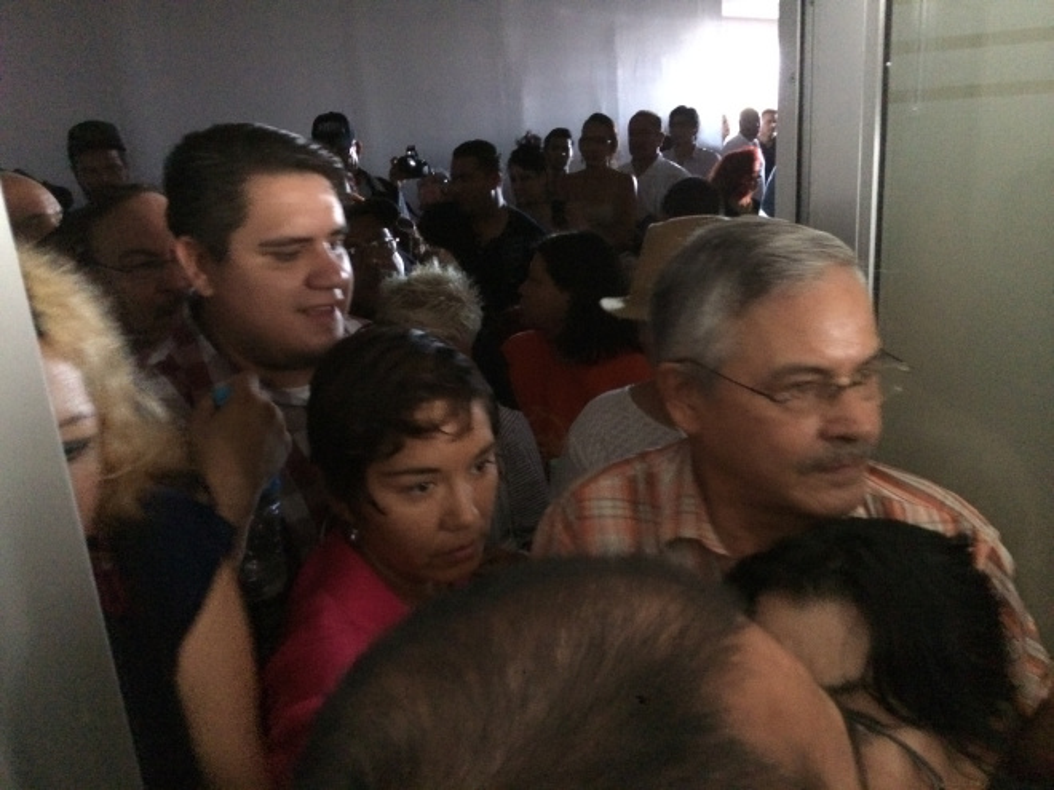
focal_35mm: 30
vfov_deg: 46.8
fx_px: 913
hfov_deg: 60.0
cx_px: 527
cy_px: 395
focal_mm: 4.12
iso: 800
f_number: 2.2
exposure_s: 1/15
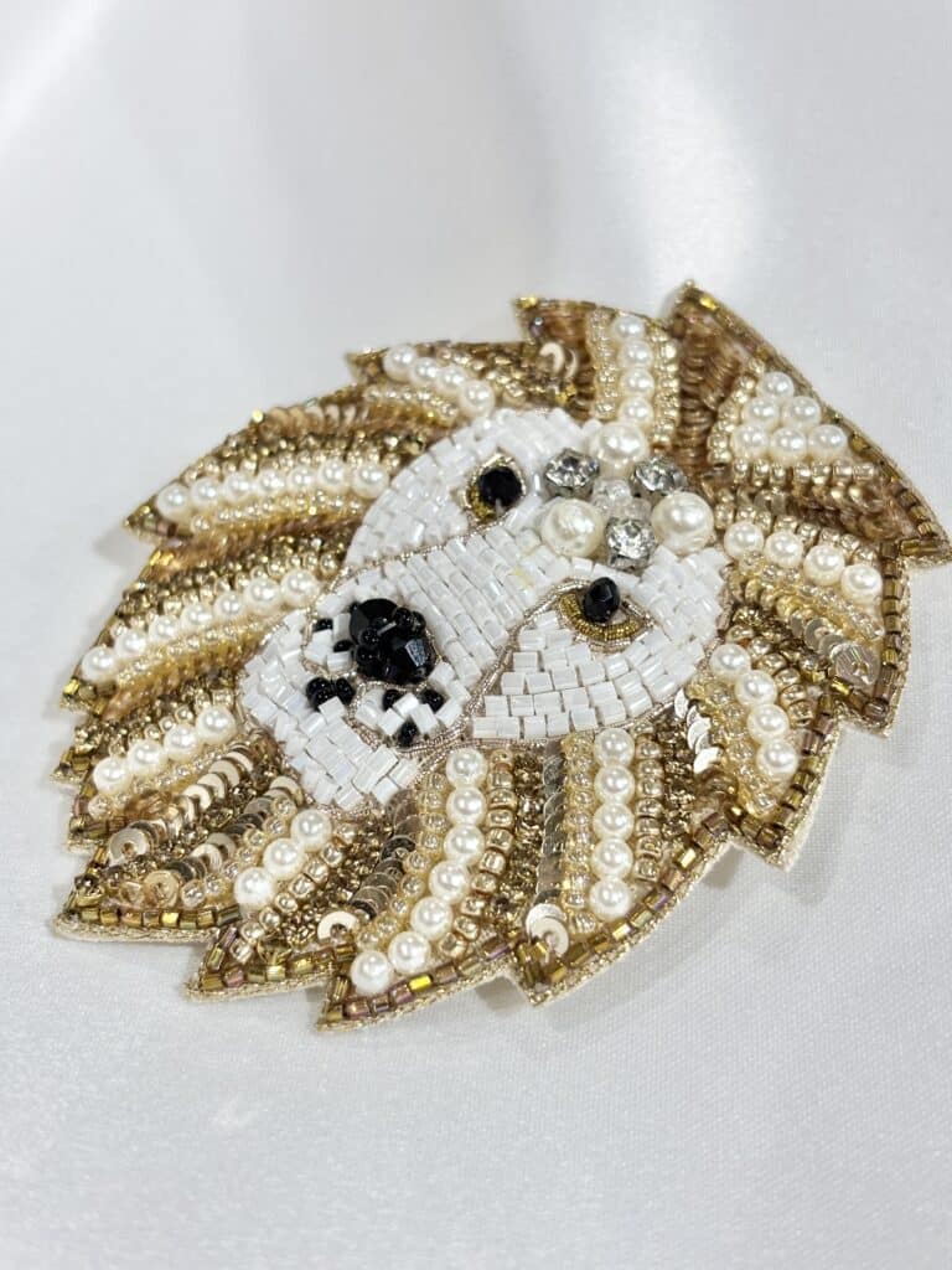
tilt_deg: -43.7
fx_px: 1907
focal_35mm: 52
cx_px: 476
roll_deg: +4.4
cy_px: 635
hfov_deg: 28.0
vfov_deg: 36.8
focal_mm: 5.96
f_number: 1.6
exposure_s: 1/175
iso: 32
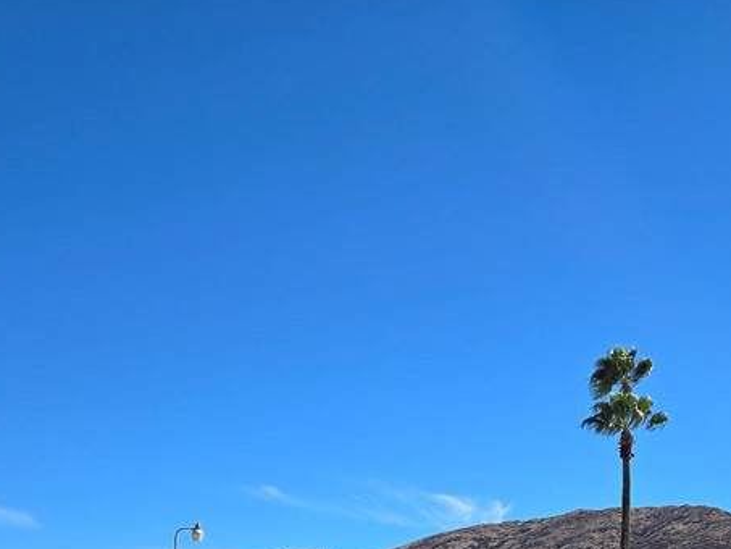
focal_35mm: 52
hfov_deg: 36.6
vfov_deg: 26.2
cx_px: 445
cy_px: 585
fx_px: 1098
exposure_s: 1/1785
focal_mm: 5.4
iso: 25
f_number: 1.8
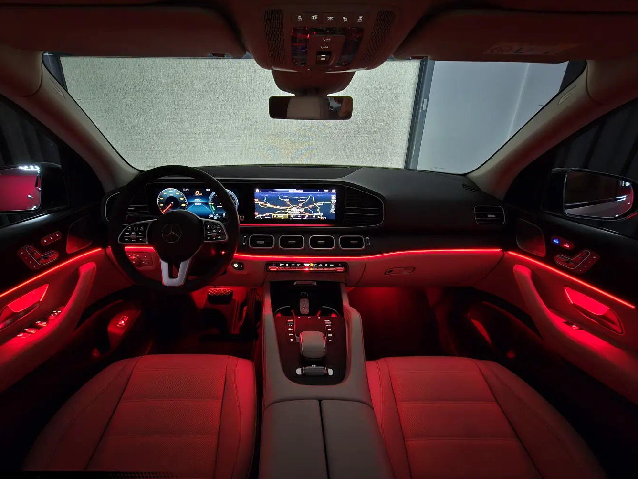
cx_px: 296
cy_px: 237
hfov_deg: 101.9
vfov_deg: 85.7
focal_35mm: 14
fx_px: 258
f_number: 2.2
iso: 1600
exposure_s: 1/6.68
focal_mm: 2.2
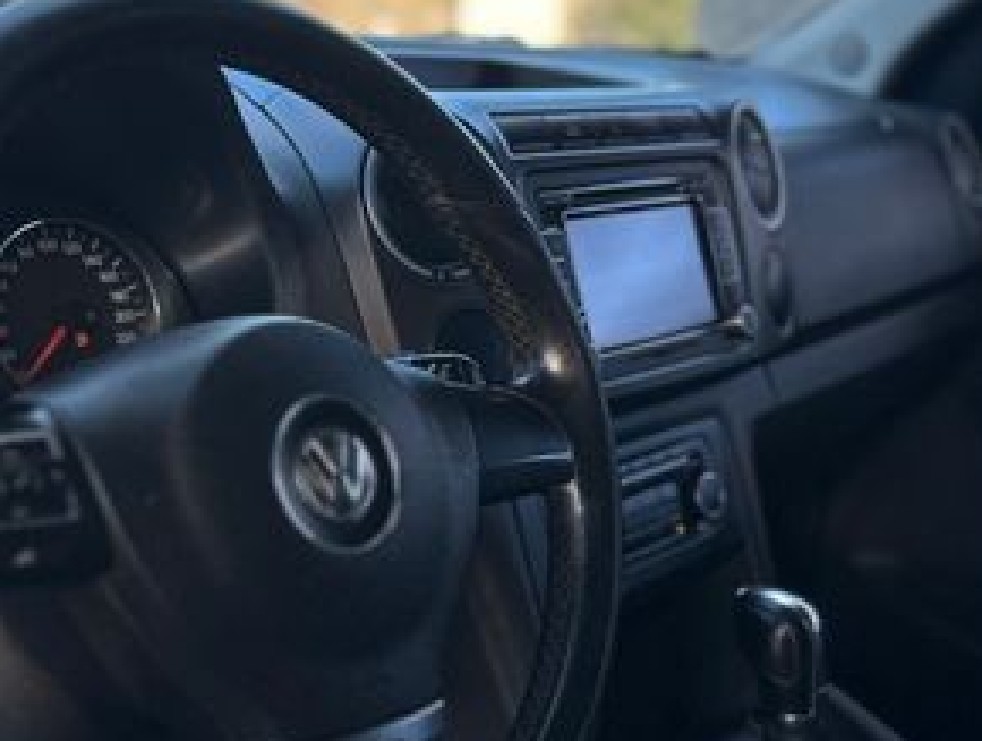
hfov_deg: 47.8
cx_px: 469
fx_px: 1109
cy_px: 374
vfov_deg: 36.9
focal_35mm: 39
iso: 80
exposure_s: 1/676
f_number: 1.78
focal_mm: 6.86
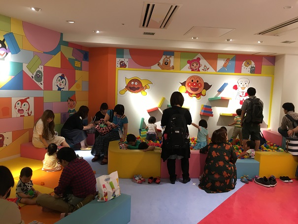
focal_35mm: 29
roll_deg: -3.0
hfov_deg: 61.6
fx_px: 250
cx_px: 149
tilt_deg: -5.3
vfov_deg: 48.2
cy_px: 112
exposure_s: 1/30
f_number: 2.2
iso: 50
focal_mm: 4.15
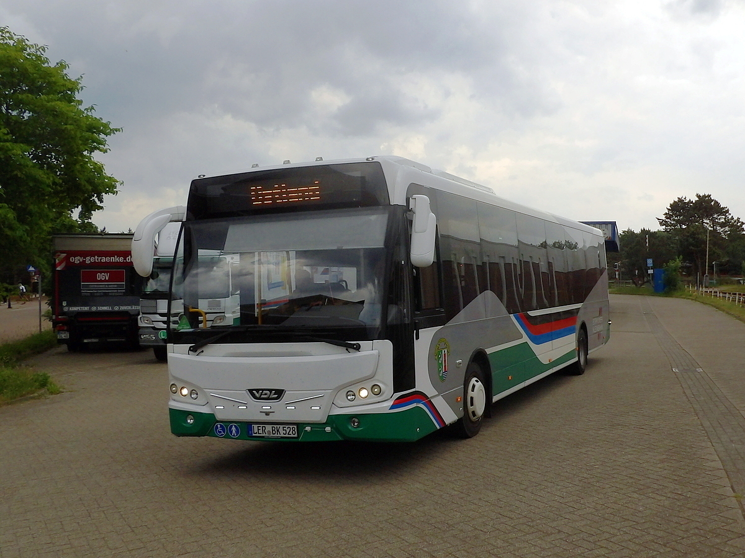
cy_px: 279
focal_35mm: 24
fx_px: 517
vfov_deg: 56.8
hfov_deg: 71.6
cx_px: 372
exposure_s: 1/461
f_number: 3.2
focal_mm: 4.3
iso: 100
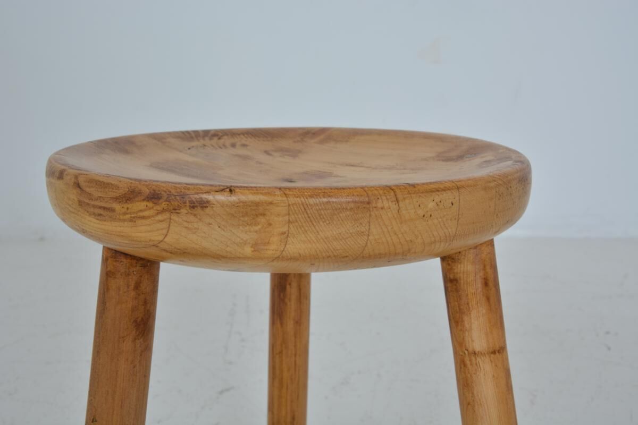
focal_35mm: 51
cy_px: 212
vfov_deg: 26.5
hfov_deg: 38.9
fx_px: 904
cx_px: 319
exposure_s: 1/125
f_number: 9
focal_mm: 34
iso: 320
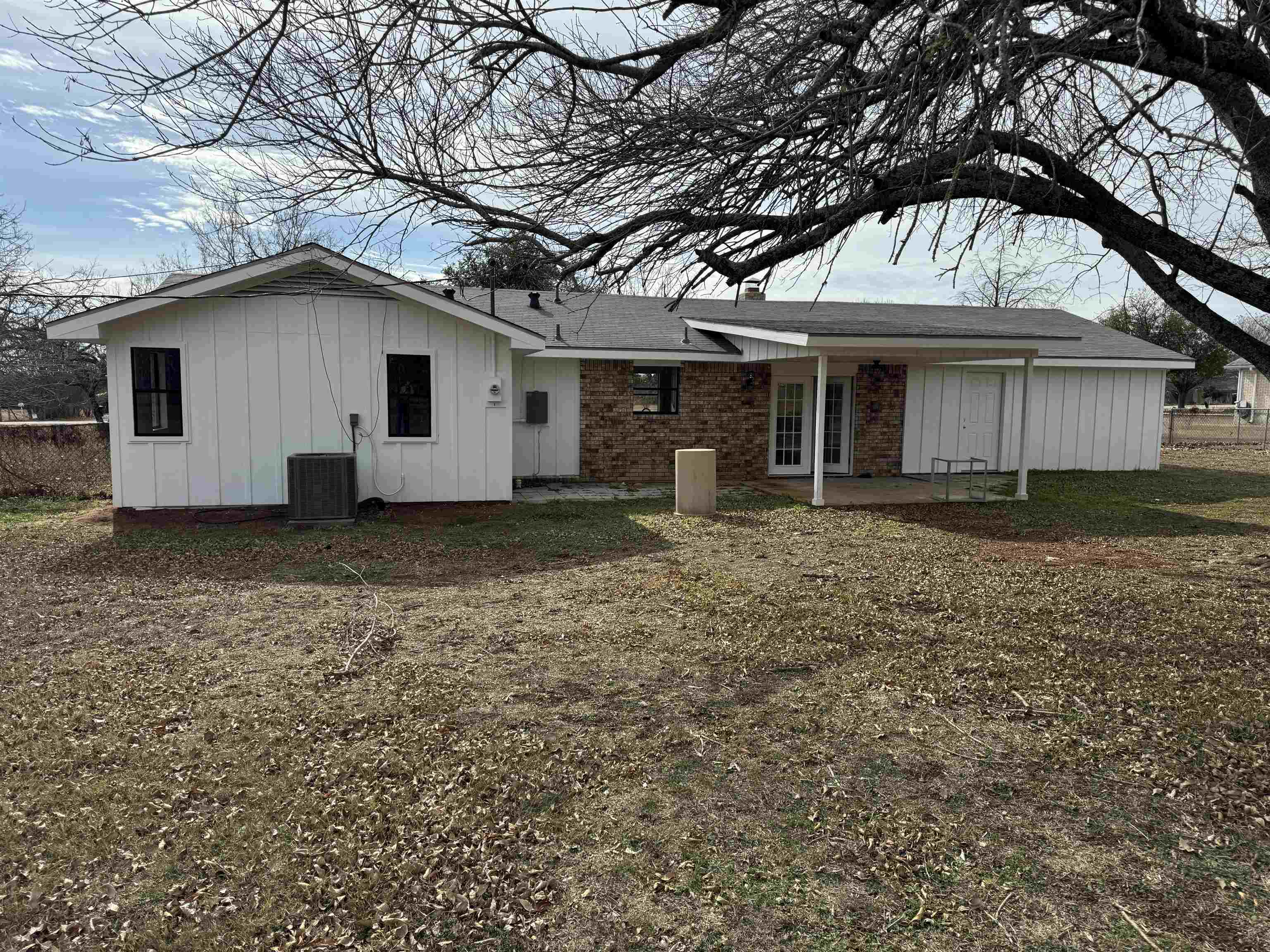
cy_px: 476
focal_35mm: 24
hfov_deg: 71.6
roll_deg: -0.5
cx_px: 635
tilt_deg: -5.3
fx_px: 881
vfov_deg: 56.8
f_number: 1.78
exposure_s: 1/4608
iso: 80
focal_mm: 6.76
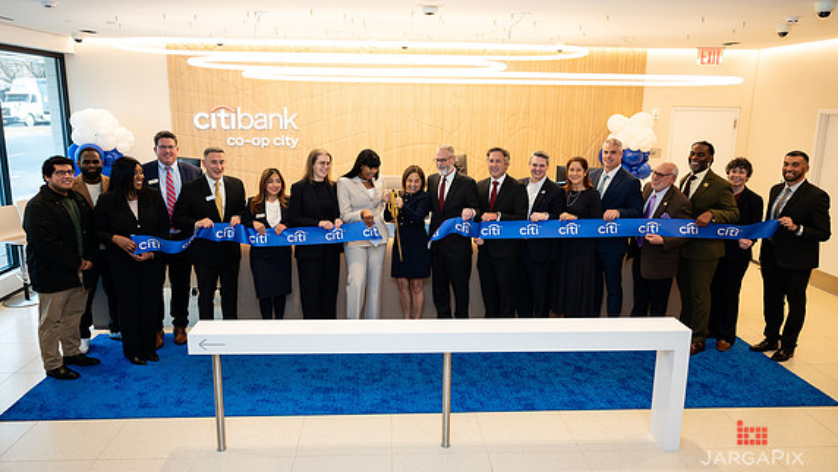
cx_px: 416
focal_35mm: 26
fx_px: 578
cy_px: 213
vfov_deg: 44.4
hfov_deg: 71.9
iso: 400
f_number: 3.2
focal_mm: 24
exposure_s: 1/160
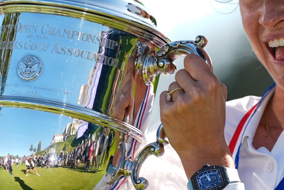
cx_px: 235
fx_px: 5358
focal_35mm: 679
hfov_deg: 3.0
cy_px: 114
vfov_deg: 2.0
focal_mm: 200
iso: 125
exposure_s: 1/1600
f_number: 2.8
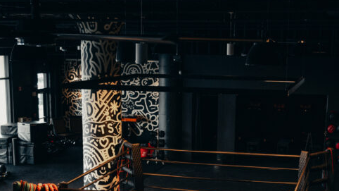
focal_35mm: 69
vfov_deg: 17.2
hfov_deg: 30.5
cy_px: 169
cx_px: 193
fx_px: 620
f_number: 2.8
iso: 1250
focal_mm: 31
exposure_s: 1/250
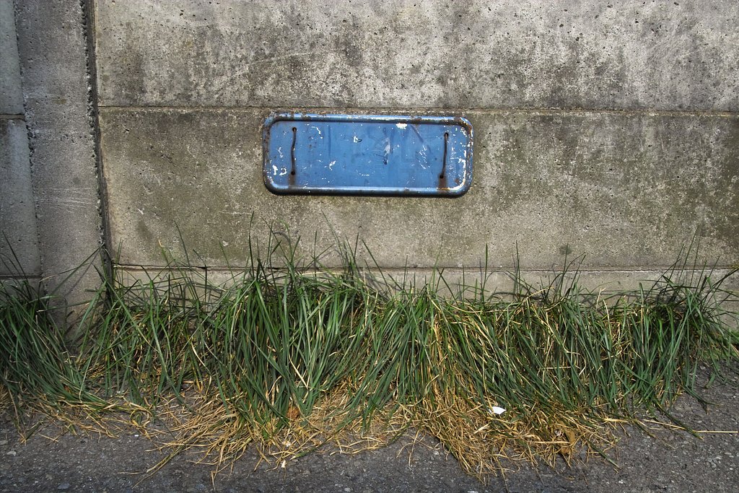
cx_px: 370
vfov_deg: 38.9
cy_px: 246
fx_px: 698
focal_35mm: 34
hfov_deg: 55.8
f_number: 11
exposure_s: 1/50
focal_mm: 20
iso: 100
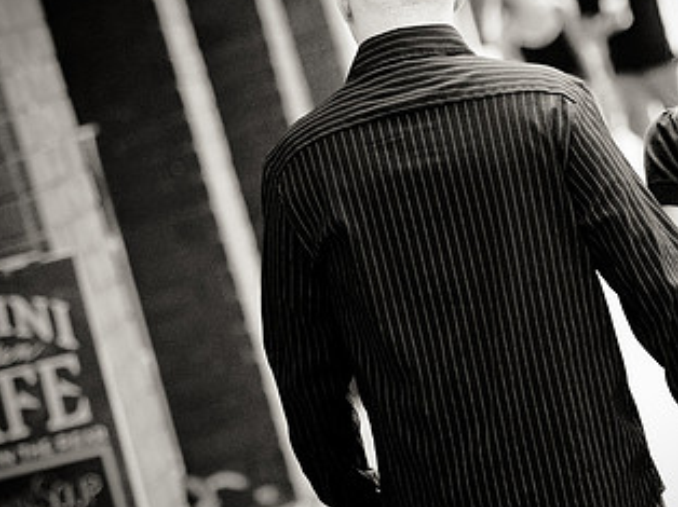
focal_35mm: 299
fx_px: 5852
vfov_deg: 5.0
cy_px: 231
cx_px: 421
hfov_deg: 6.6
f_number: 2.8
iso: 400
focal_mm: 112
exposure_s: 1/2000
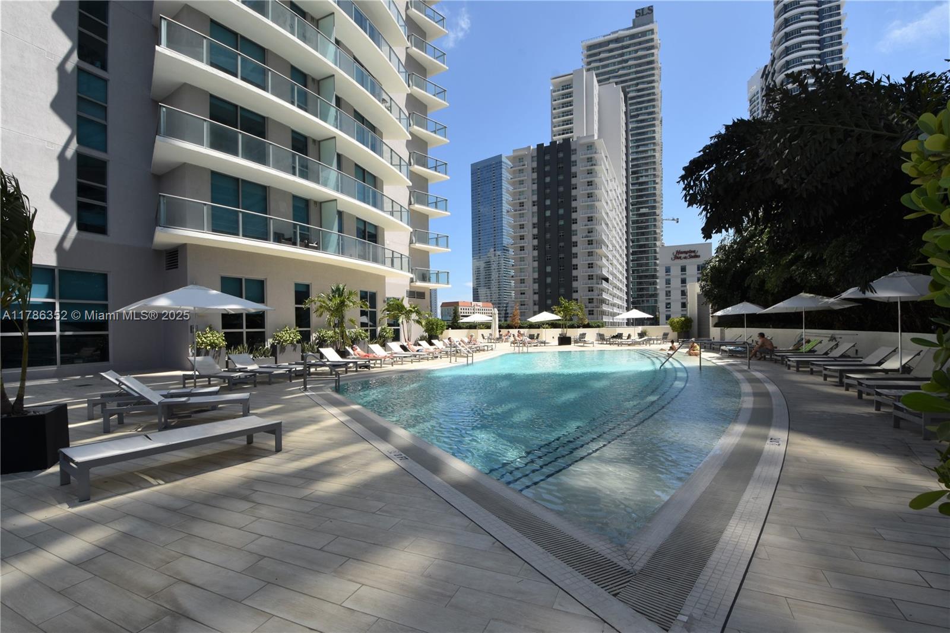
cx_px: 475
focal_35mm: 15
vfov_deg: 77.3
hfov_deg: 100.4
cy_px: 316
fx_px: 396
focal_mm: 10
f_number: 11
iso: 200
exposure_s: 1/250
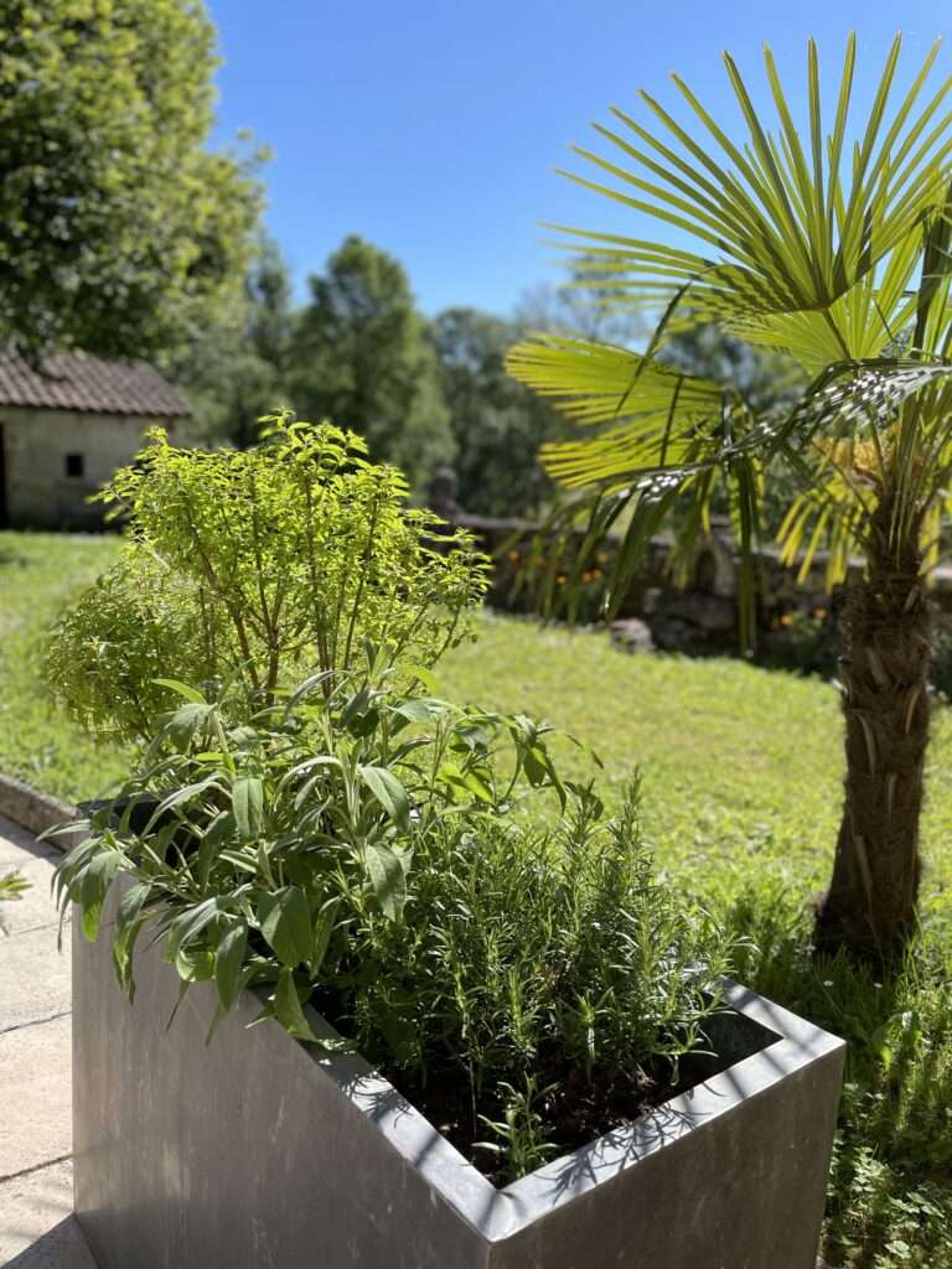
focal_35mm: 26
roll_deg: -3.1
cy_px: 634
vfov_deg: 67.3
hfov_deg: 53.1
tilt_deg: -9.3
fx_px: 953
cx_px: 476
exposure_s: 1/2353
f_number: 1.6
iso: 32
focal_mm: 4.2
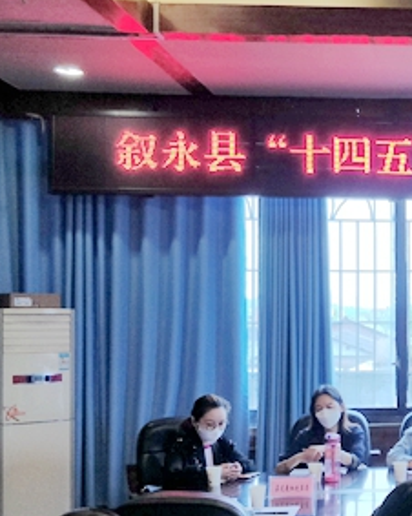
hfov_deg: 25.0
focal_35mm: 53
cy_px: 306
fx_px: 809
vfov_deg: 35.3
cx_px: 529
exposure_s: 1/100
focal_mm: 4.1
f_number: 1.7
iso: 250
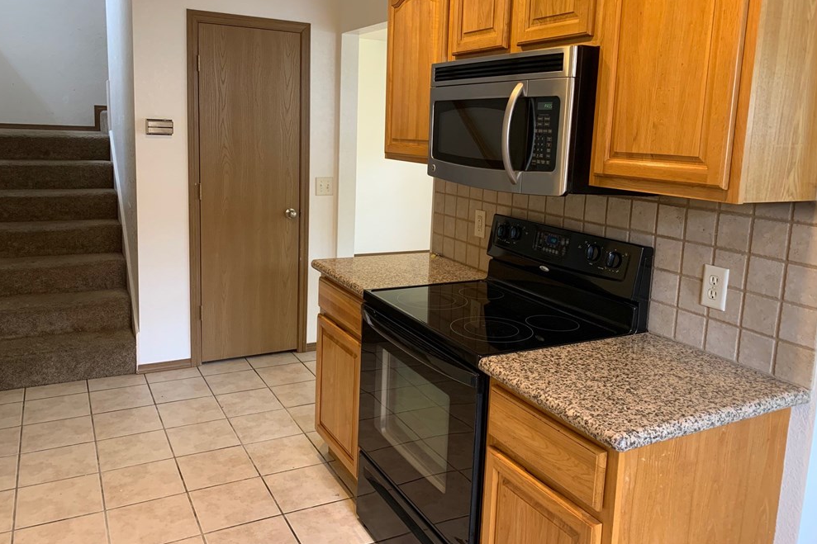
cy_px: 235
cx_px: 406
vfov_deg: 46.3
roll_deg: -1.8
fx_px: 635
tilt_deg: -9.4
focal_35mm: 28
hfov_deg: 65.5
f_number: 1.8
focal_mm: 4.25
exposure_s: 1/60
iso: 200
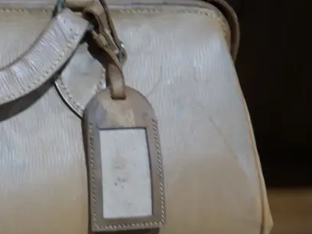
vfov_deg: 14.4
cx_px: -66
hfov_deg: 18.2
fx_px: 920
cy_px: 186
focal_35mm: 102
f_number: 5.6
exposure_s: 1/60
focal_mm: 20
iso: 800
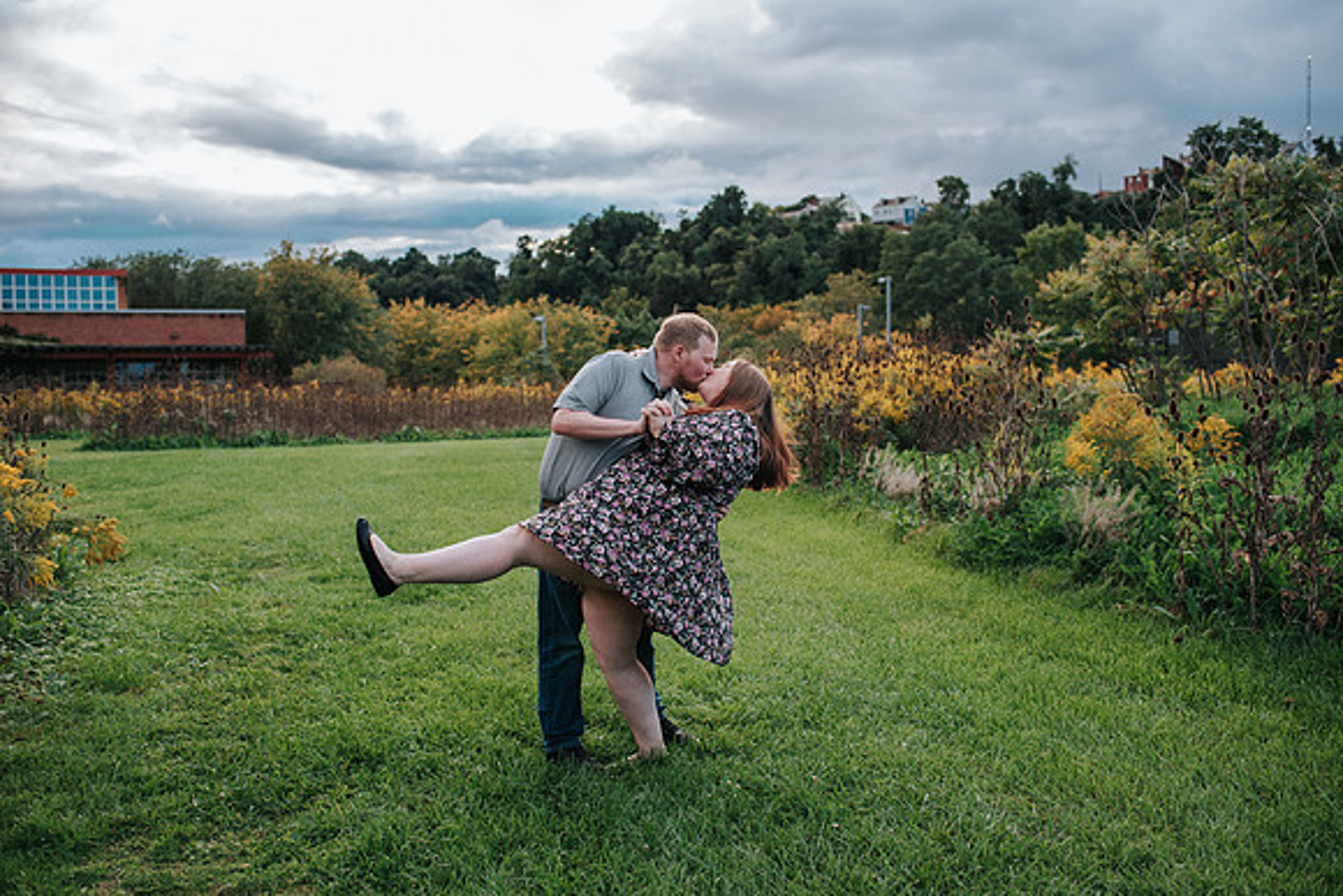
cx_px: 672
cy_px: 448
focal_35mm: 35
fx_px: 1306
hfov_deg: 54.4
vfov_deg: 37.9
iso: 560
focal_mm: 35
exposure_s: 1/1250
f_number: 3.2
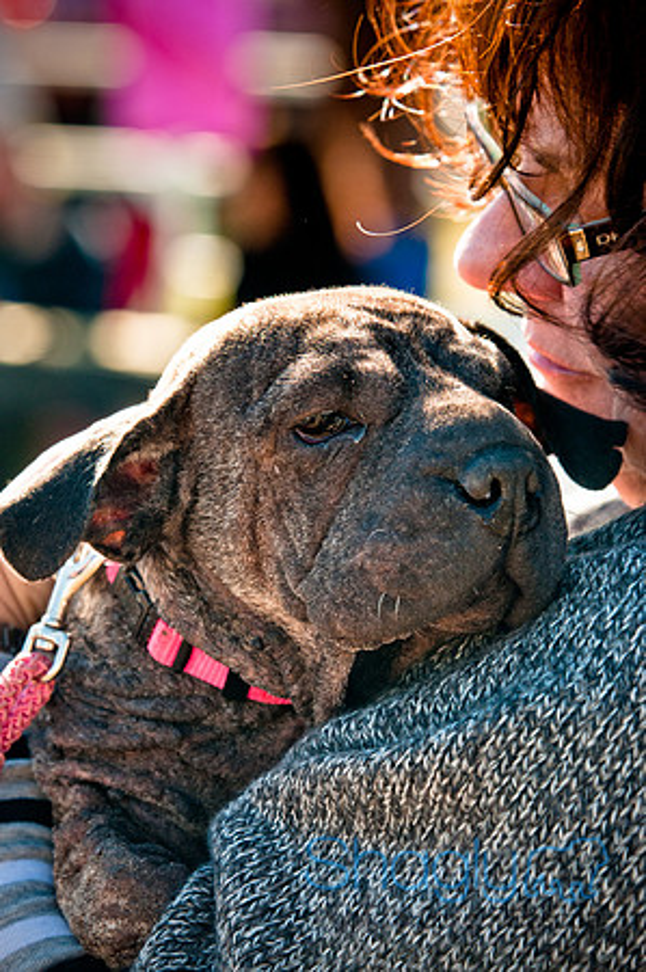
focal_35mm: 180
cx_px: 323
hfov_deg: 7.6
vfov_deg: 11.4
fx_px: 4856
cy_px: 486
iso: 400
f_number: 6.3
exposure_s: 1/400
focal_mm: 120
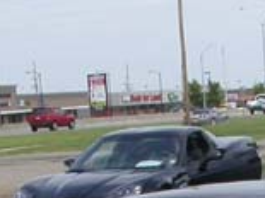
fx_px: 1499
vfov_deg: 7.4
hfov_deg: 10.0
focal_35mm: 196
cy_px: 331
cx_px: 297
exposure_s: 1/371
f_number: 7.5
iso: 100
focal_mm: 7.85
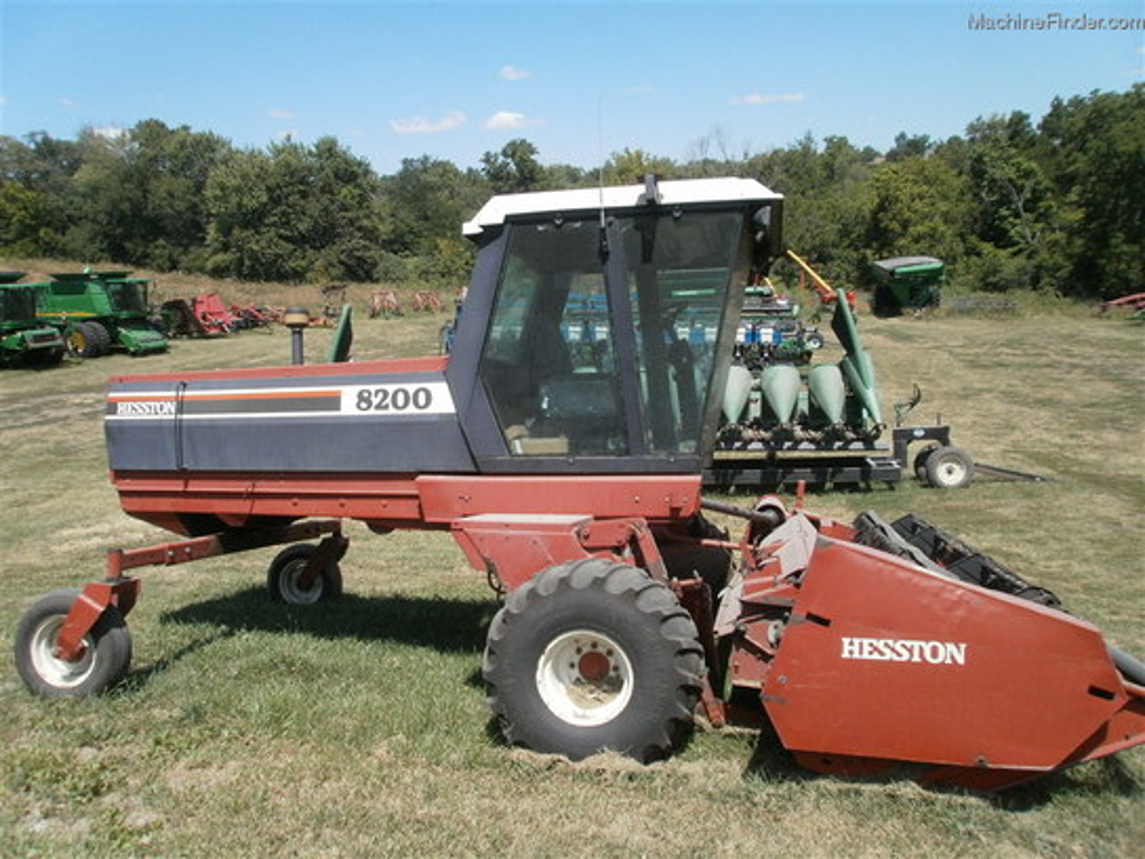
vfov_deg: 53.1
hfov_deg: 67.3
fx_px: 860
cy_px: 430
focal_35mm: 26
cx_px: 572
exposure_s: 1/200
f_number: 7.8
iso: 100
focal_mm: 4.65
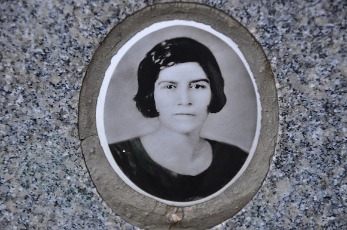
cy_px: 115
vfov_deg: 8.7
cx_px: 174
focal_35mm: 158
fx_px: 1516
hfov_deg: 13.1
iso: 400
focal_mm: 105
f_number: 5.6
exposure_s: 1/100
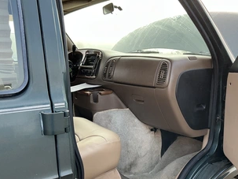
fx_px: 254
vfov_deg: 38.4
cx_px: 130
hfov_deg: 50.1
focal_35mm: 37
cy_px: 111
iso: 20
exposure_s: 1/122
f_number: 1.8
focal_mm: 3
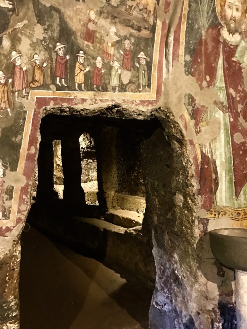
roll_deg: +0.3
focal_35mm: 29
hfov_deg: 48.2
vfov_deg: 61.7
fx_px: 276
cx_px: 123
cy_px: 163
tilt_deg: +5.0
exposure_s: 1/4
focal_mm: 3.99
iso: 100
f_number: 1.8
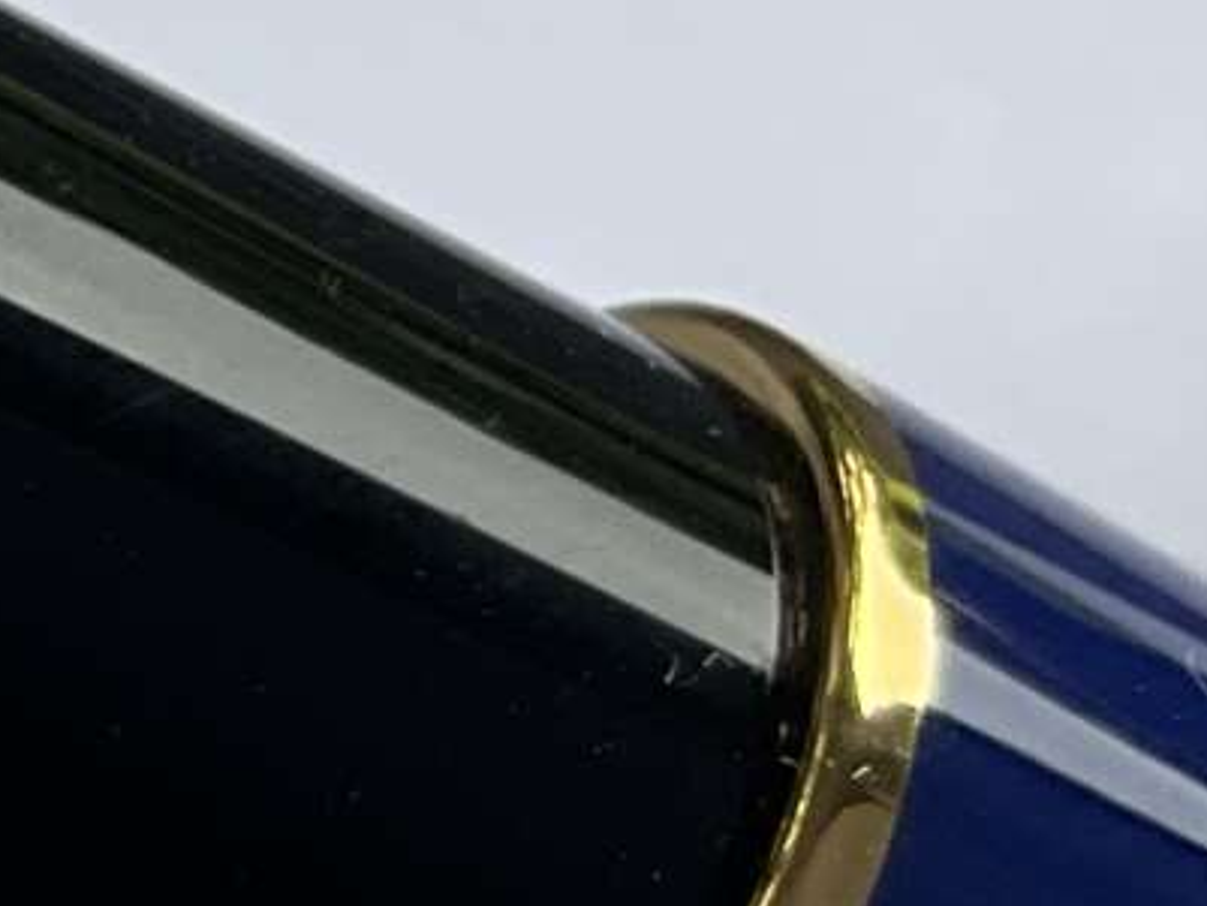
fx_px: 6453
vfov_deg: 8.0
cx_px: -1324
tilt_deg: -60.7
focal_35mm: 185
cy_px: -51
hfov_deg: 9.8
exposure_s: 1/122
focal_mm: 3
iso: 16
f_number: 1.8
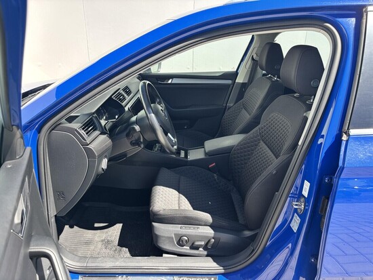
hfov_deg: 67.3
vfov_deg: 53.1
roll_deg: -0.5
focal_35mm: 26
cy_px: 140
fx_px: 280
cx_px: 186
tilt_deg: -20.1
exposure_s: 1/486
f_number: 1.6
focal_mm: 5.96
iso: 50
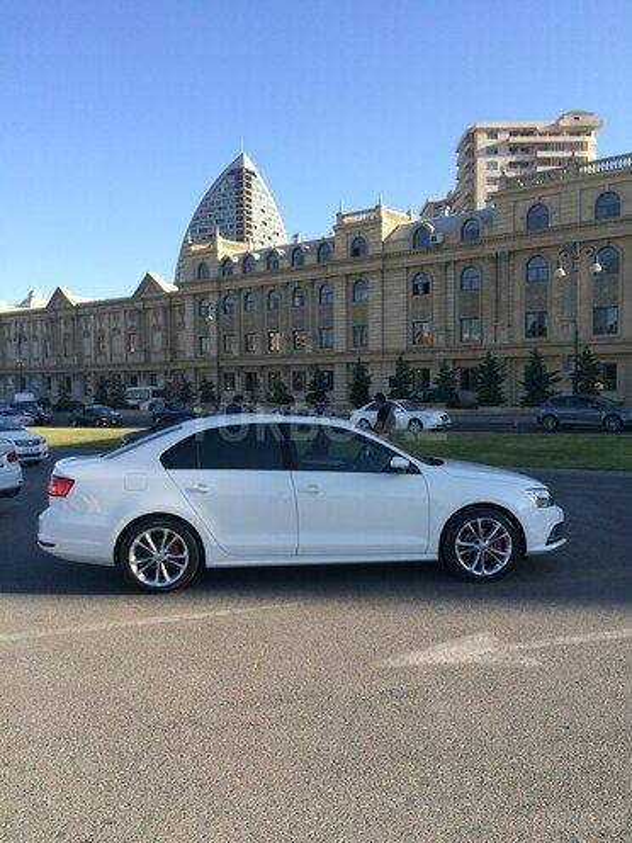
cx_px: 316
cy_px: 422
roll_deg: -1.5
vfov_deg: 61.7
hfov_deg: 48.2
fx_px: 706
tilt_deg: -3.0
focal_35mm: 29
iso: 32
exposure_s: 1/855
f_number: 2.2
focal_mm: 4.15
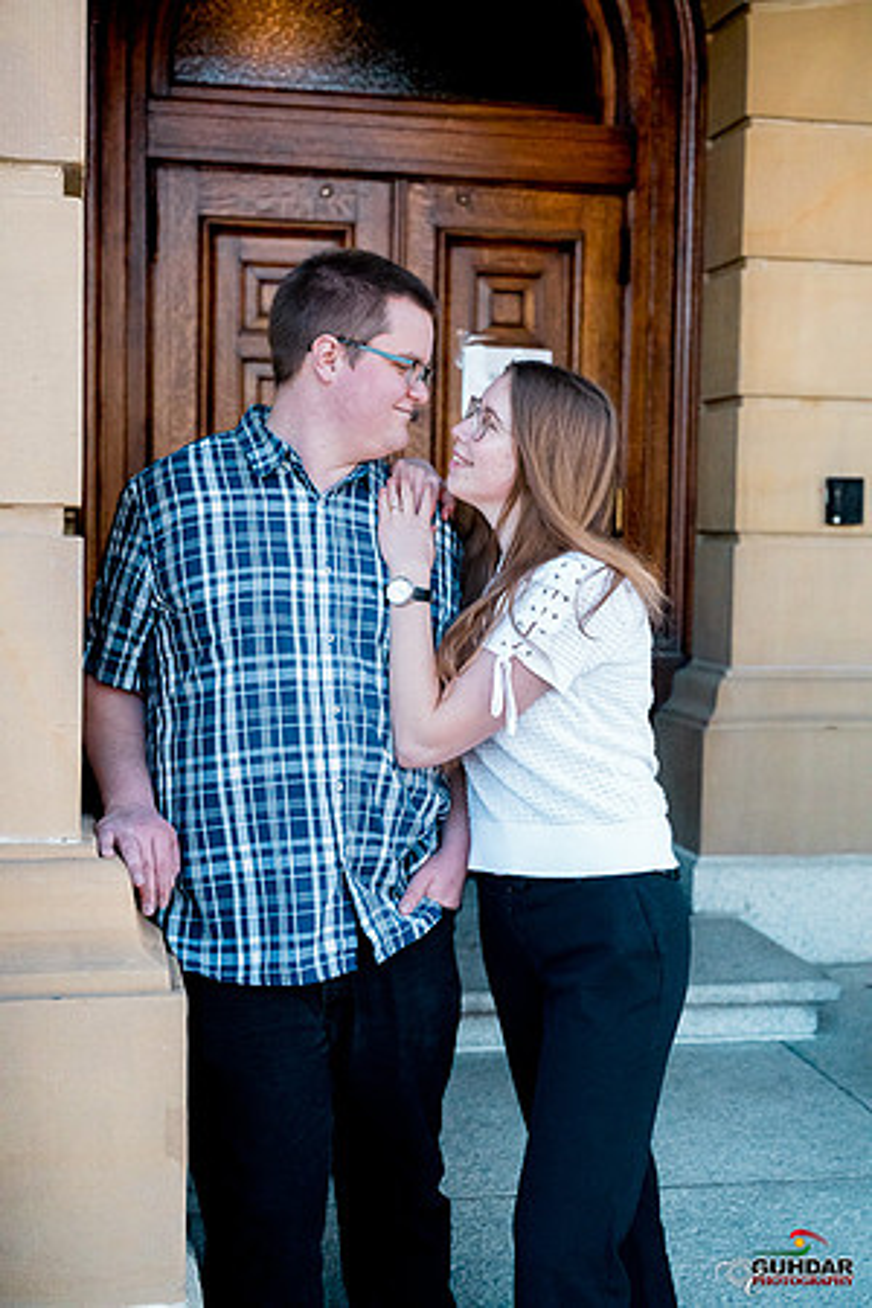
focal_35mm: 50
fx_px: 1817
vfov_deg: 39.6
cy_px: 654
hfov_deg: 27.0
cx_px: 436
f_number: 3.5
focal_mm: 50
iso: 6400
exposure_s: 1/8000
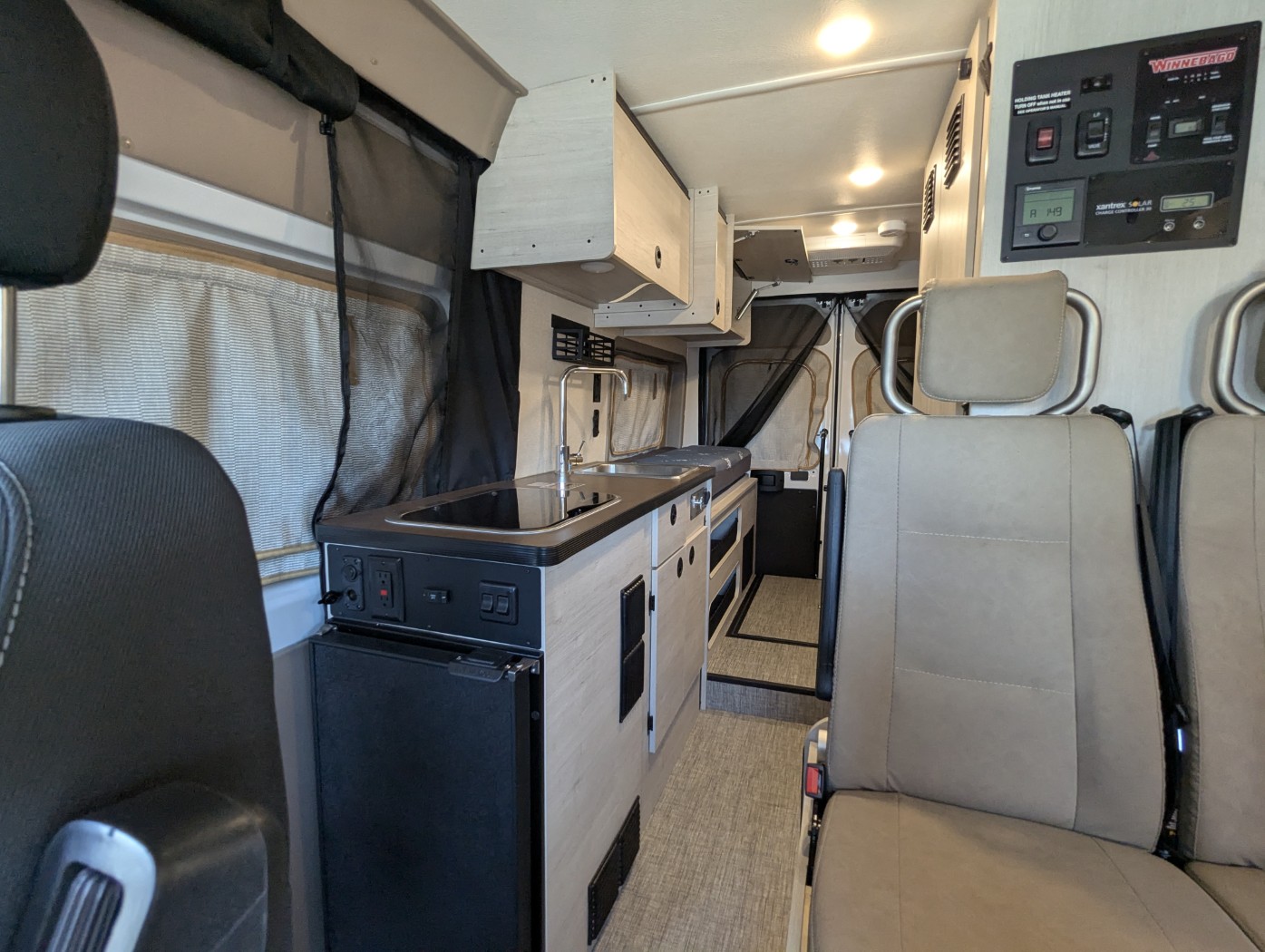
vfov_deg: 78.2
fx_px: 585
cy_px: 476
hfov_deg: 94.4
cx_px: 632
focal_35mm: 16
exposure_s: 1/59.8
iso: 233
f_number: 2.2
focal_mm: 2.35
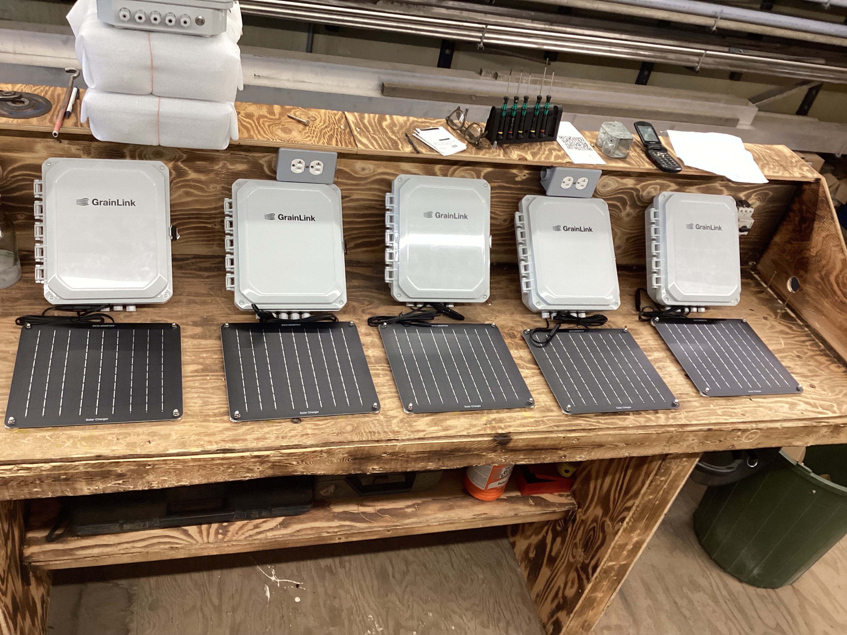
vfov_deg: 45.4
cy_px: 318
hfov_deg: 58.4
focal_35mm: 31
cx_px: 424
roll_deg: -14.1
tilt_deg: -37.7
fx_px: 759
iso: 160
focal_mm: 3.3
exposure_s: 1/60
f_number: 2.4
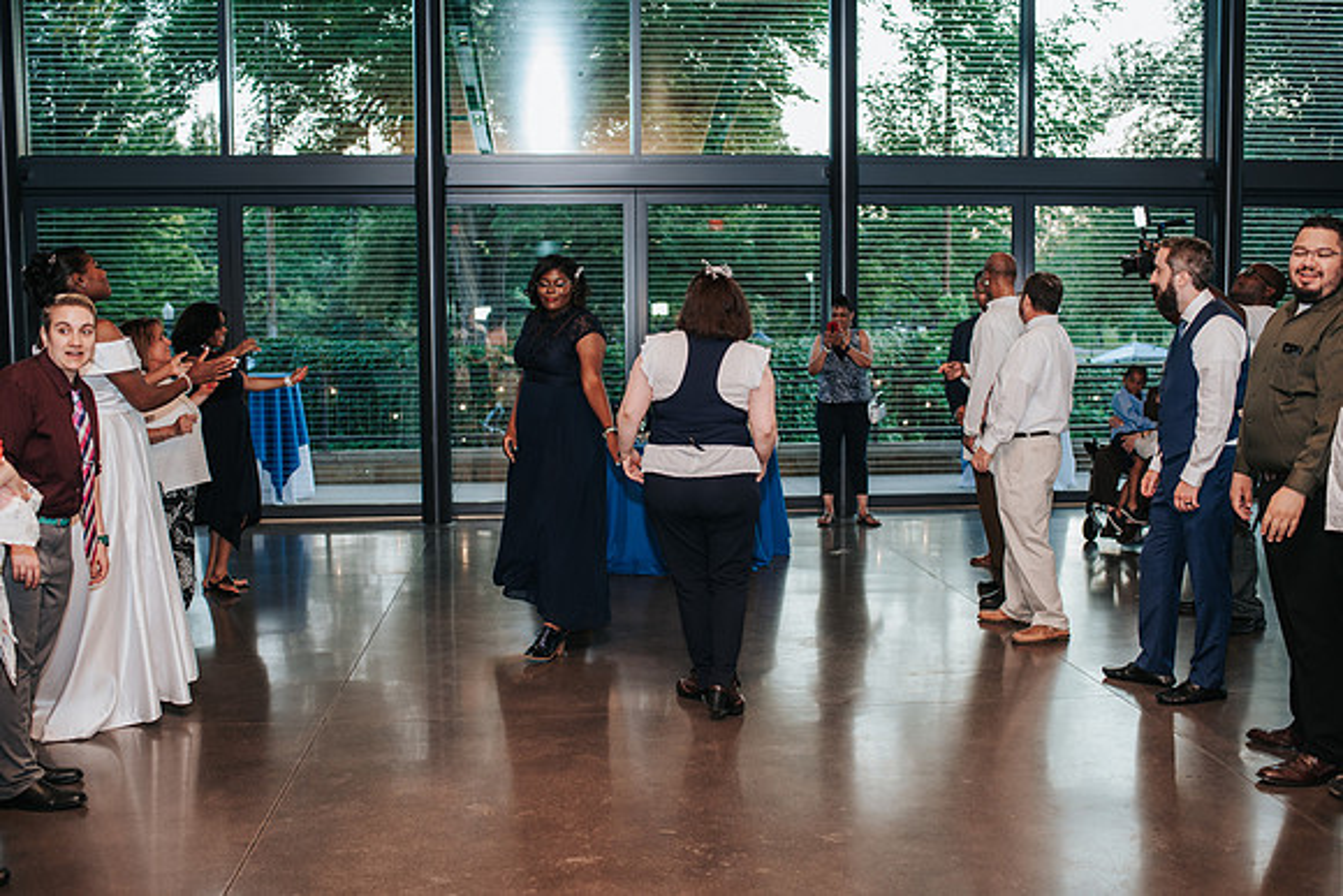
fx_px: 1382
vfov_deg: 35.9
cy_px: 448
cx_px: 672
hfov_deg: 51.8
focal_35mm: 37
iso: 450
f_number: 2.8
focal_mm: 35
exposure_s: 1/160
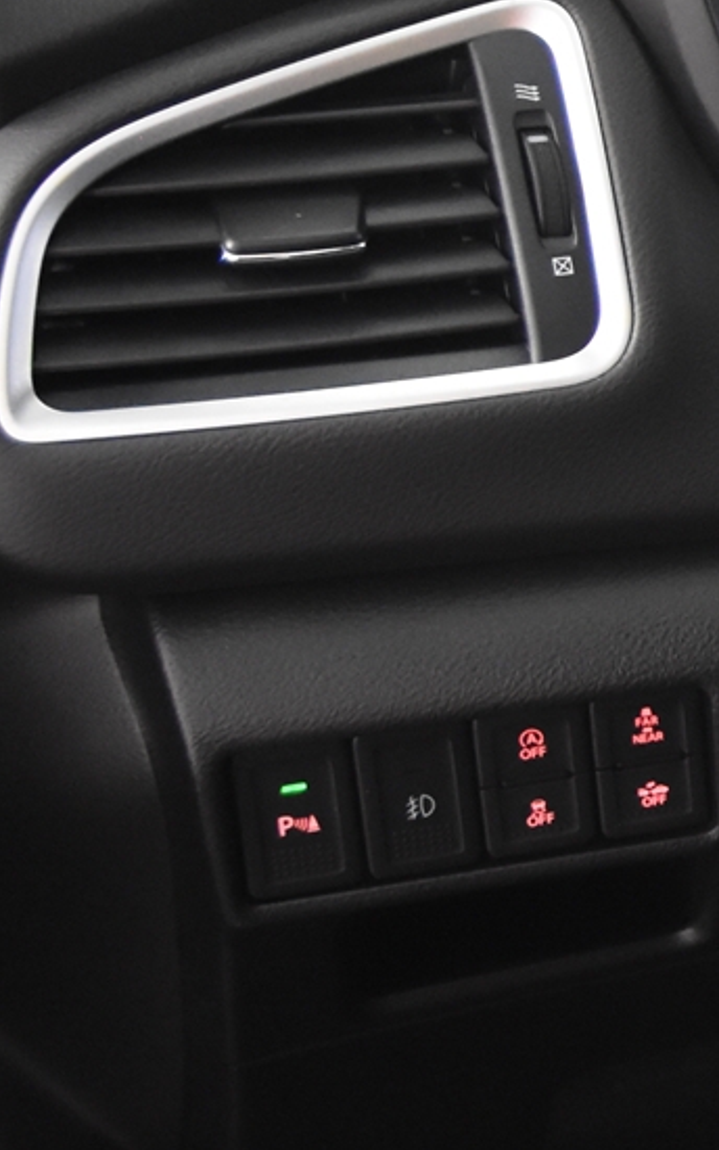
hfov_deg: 8.9
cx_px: 1915
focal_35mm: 128
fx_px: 4011
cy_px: 654
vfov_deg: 16.3
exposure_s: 1/40
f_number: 3
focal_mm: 24
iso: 2500
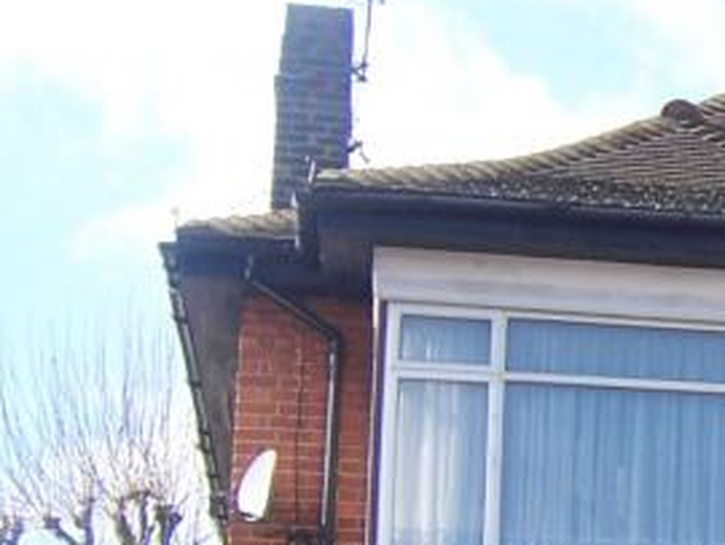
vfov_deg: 11.7
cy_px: 607
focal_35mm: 125
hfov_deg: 14.1
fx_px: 2620
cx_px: 1262
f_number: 3.4
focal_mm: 5.5
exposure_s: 1/350
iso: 80
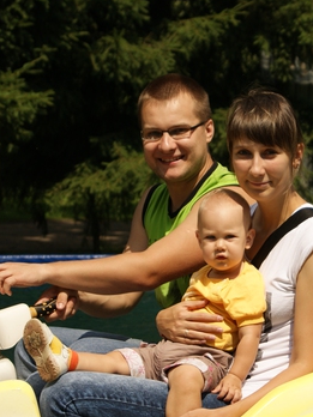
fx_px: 1237
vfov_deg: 19.1
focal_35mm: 103
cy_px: 228
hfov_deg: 14.4
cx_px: 167
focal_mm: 55
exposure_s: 1/1000
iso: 100
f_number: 5.6
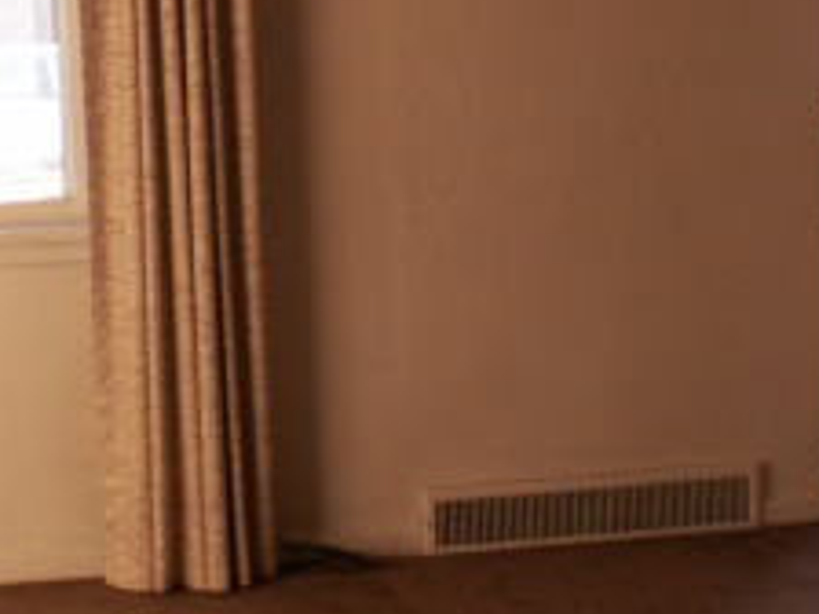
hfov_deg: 19.4
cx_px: 165
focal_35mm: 100
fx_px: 2366
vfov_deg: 14.8
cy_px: 234
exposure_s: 1/40
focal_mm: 5.86
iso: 50
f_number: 2.8
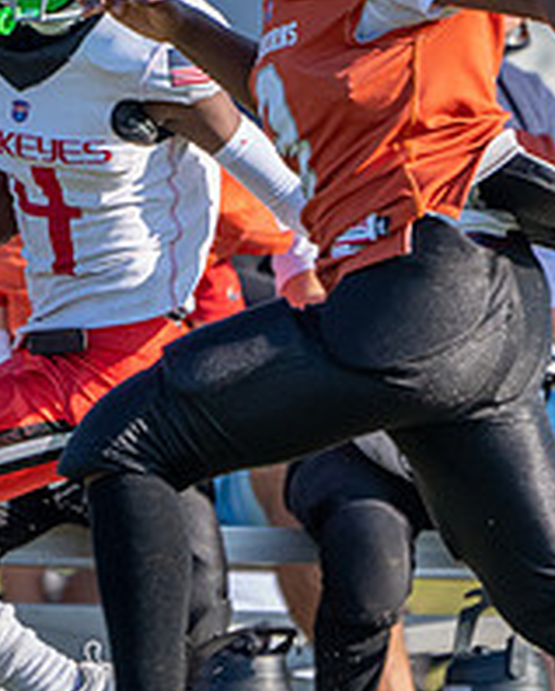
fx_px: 31649
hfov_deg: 1.0
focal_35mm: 1545
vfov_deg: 1.3
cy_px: 162
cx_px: 126
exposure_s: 1/1600
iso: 500
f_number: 5.6
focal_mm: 400
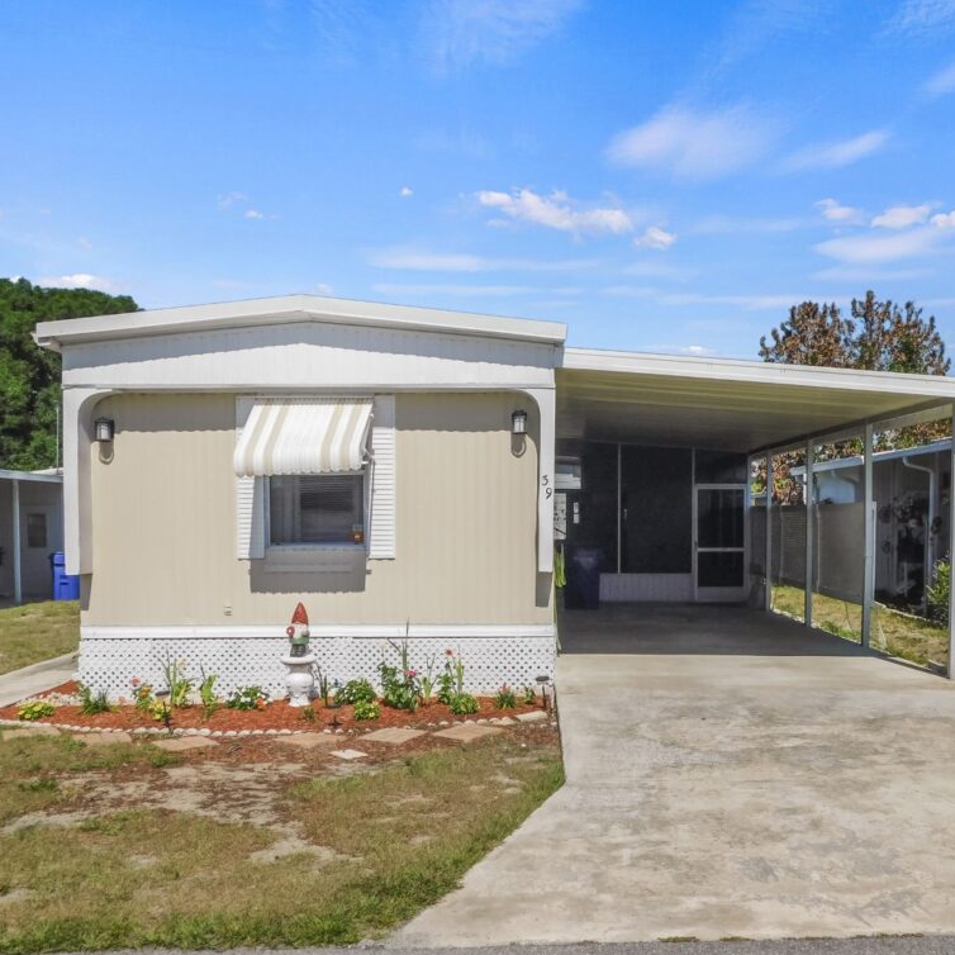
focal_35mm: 36
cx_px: 537
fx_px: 1124
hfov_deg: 45.9
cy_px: 485
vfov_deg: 46.0
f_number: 6.4
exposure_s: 1/800
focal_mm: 5.3
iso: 125
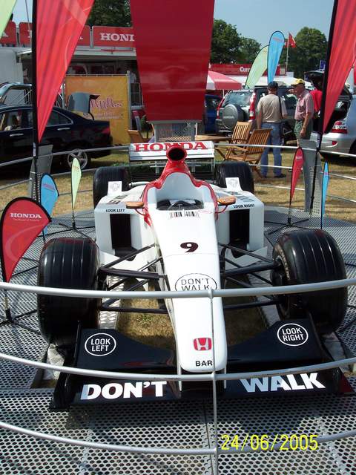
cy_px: 238
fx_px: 521
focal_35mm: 38
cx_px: 178
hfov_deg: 37.7
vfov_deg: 49.0
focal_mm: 8
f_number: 4.8
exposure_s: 1/1000
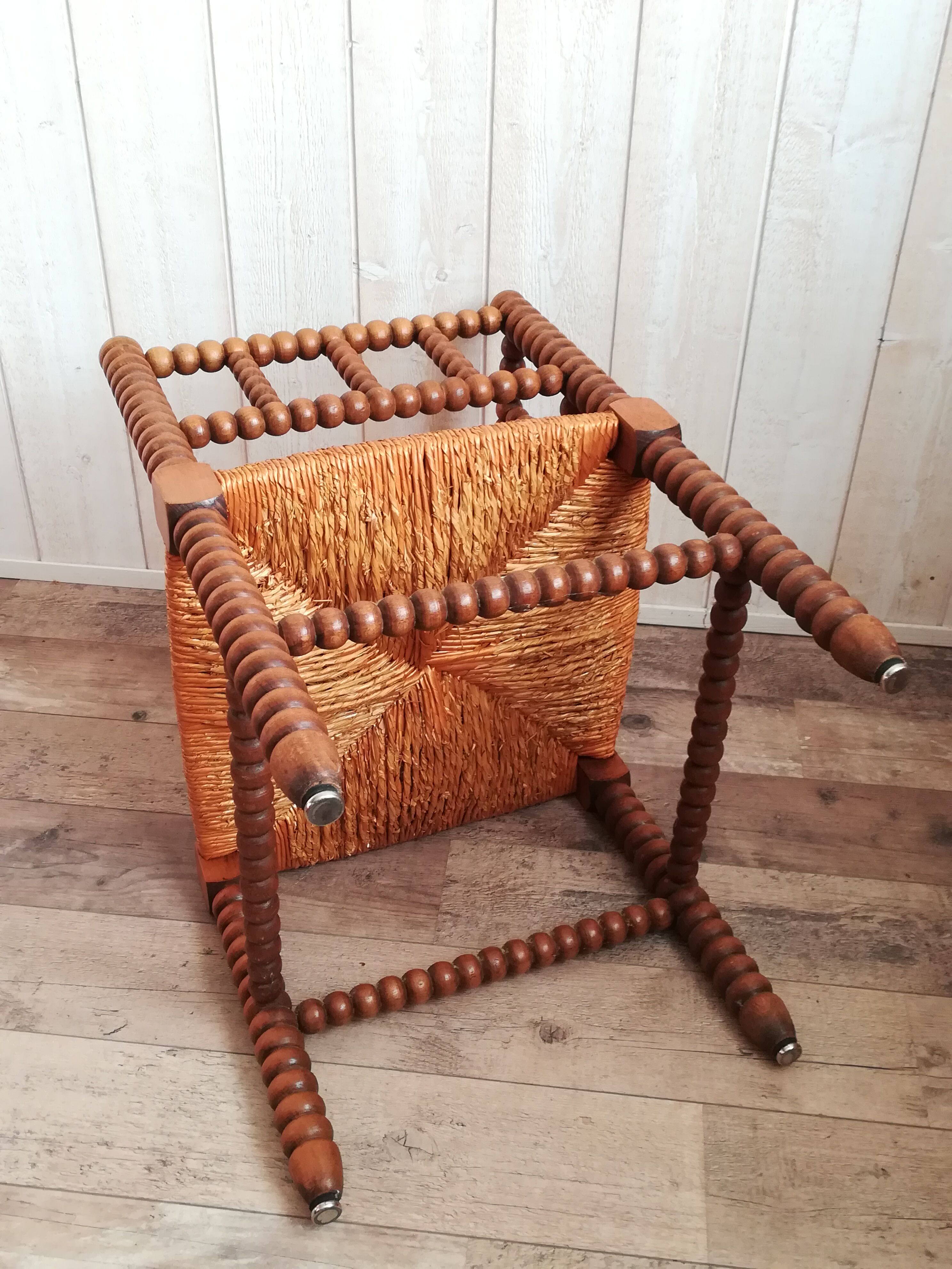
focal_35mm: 34
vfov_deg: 54.0
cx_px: 476
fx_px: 1247
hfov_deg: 41.8
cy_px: 634
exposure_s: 1/33.3
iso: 160
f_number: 2.2
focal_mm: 3.83
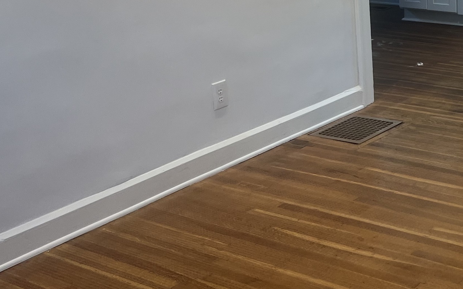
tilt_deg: -16.1
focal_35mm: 67
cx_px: 433
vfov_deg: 19.3
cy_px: 72
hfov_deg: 29.2
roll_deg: +1.7
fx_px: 845
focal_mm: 5.7
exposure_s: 1/120
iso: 100
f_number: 1.5
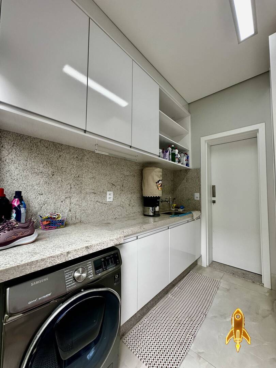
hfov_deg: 85.7
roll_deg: -1.7
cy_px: 184
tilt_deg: +5.1
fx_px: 149
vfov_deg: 102.1
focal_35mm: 14
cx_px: 138
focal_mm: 2.22
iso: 80
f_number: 2.2
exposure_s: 1/99
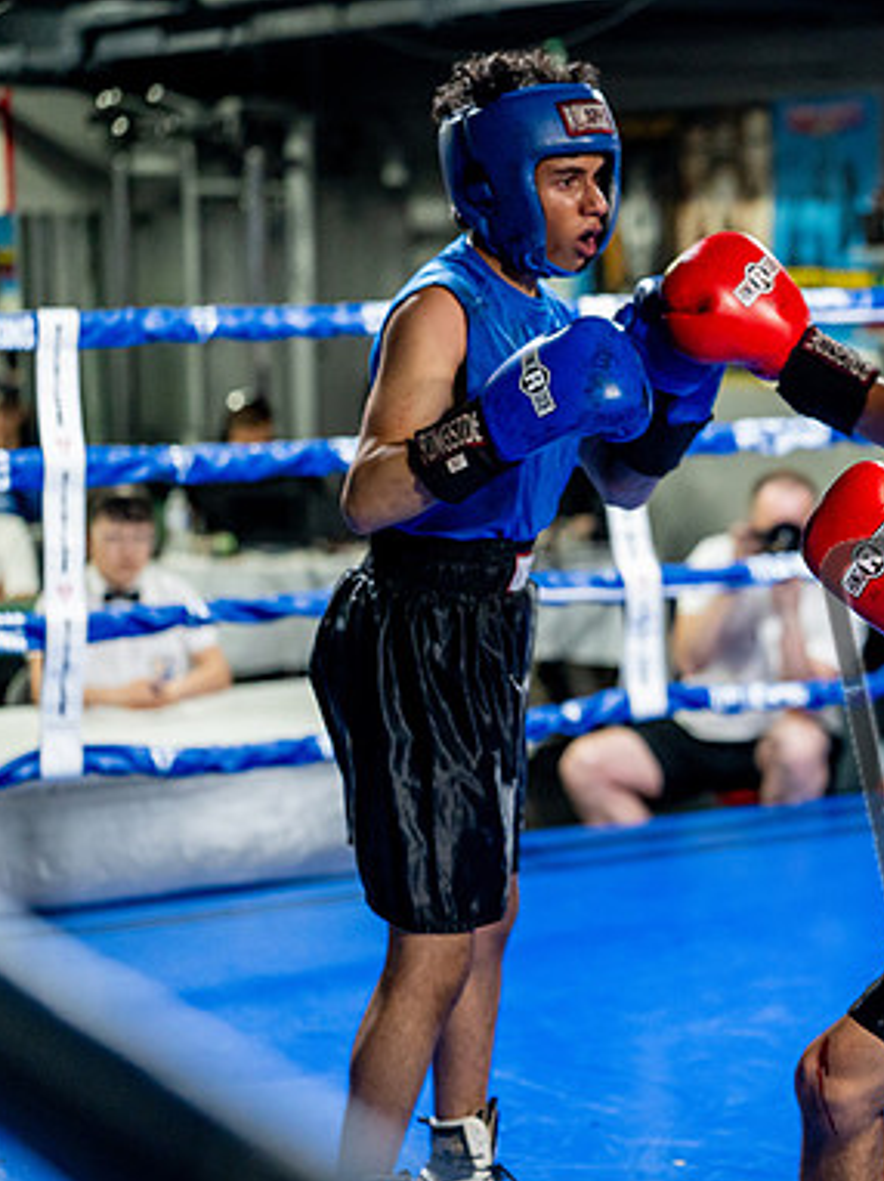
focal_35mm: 92
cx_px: 828
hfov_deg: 15.8
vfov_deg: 21.3
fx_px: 3136
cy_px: 595
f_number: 2
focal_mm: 63
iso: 4000
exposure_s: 1/800
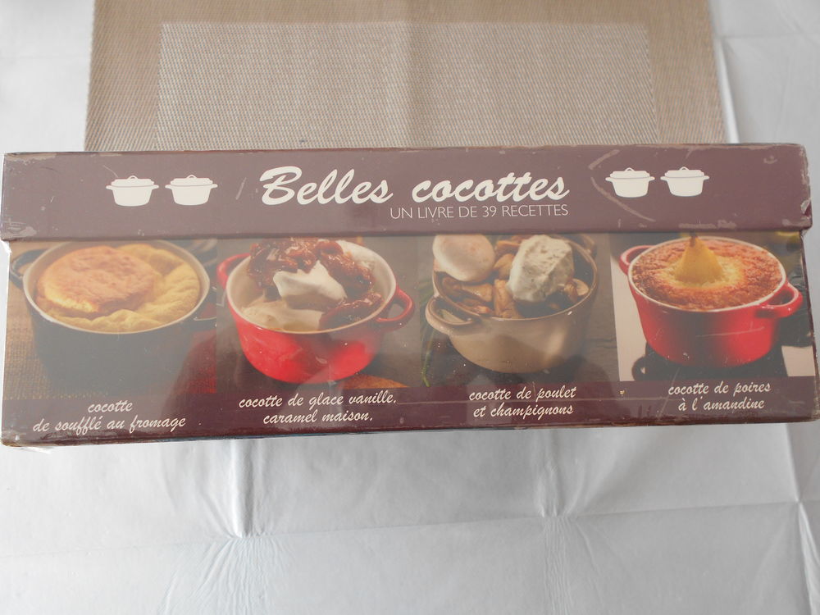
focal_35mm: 30
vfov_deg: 46.8
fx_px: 711
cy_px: 308
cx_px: 410
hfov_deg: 60.0
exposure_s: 1/30
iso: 110
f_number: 3.4
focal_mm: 5.1
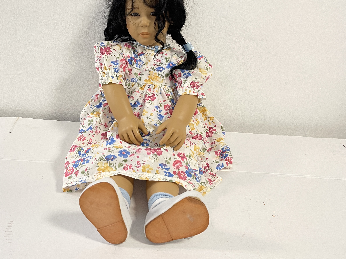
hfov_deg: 56.2
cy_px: 103
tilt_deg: -18.8
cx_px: 133
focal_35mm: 32
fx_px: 320
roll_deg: -3.4
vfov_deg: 43.9
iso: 100
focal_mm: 5.1
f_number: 1.6
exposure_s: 1/50
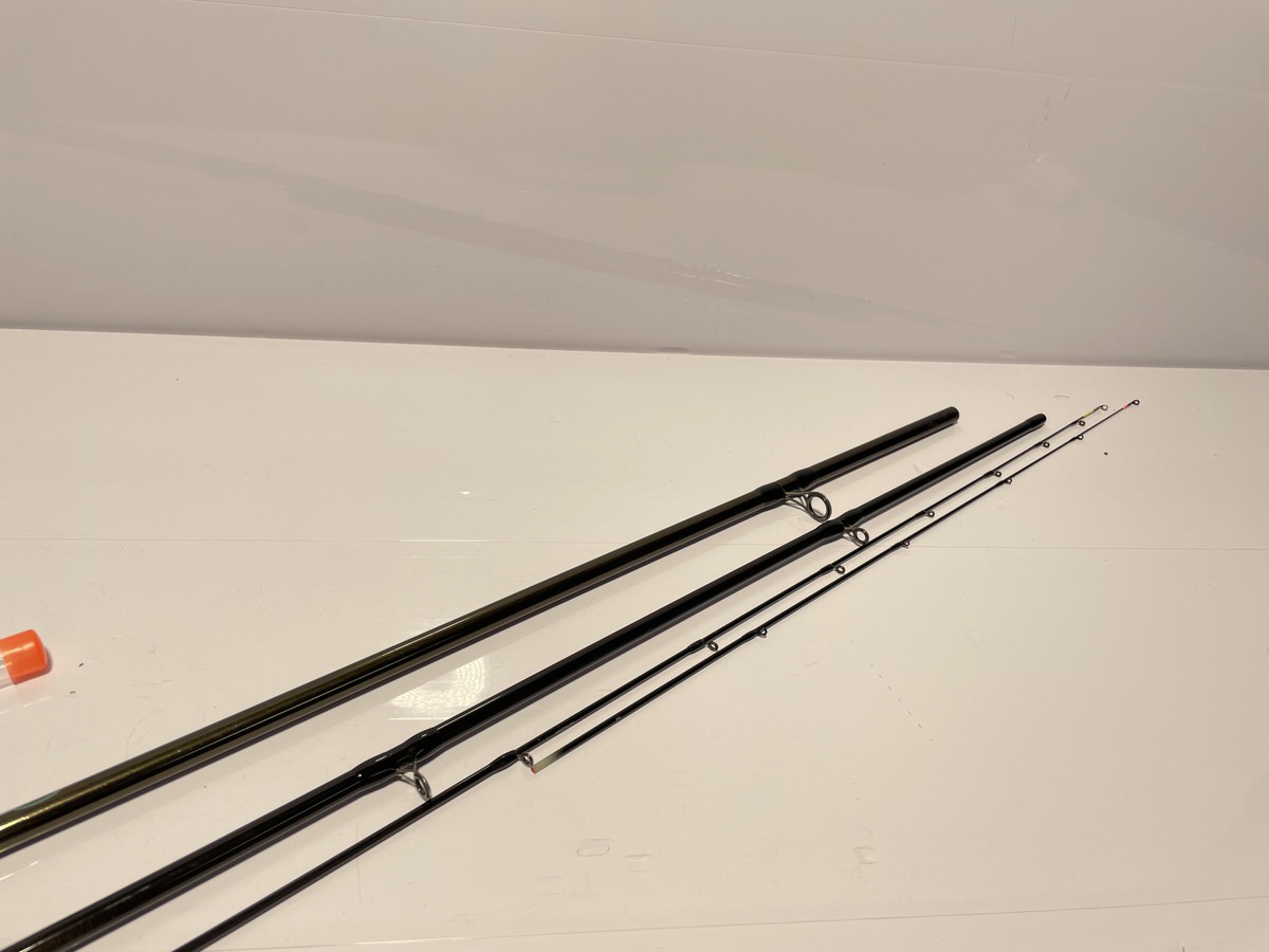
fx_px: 953
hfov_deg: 67.3
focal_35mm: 26
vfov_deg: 53.1
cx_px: 634
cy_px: 476
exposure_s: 1/287
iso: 32
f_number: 1.6
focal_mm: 4.2
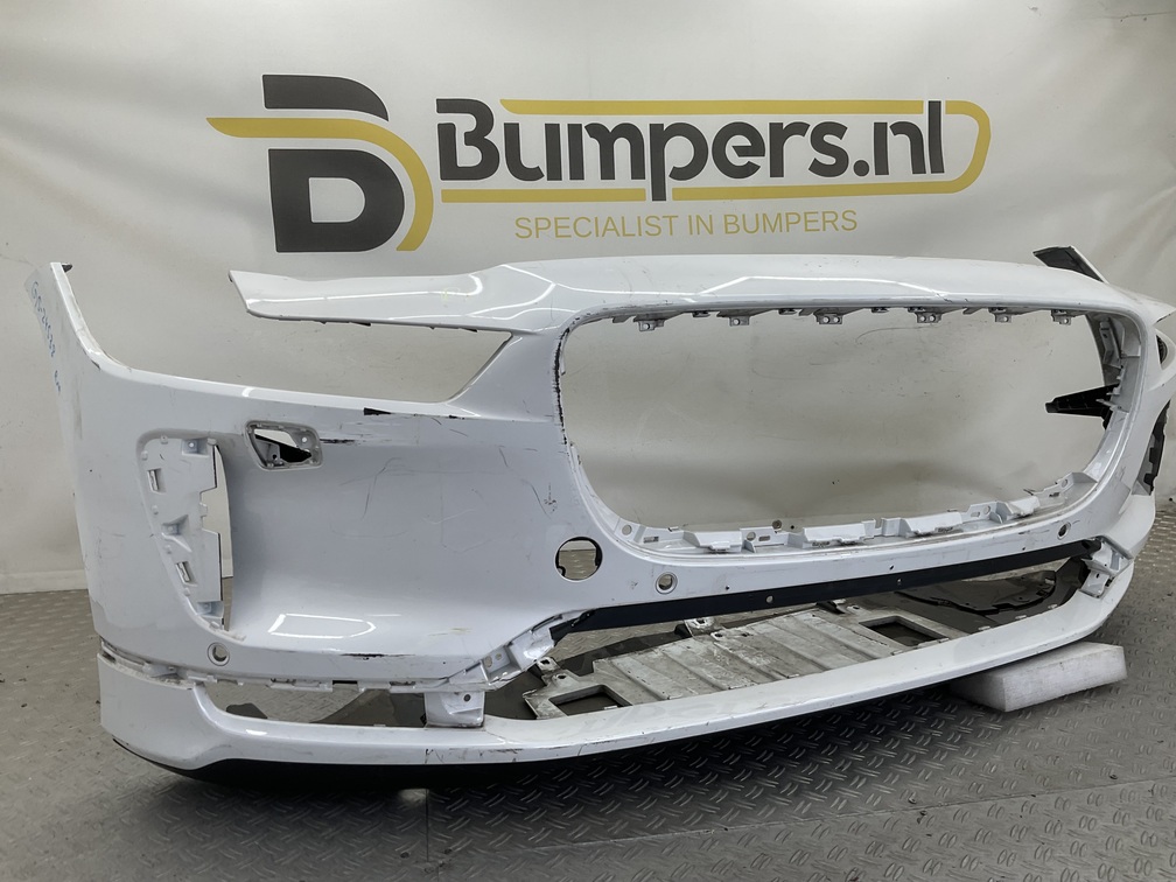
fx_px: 985
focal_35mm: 29
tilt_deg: -9.6
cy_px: 441
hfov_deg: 61.7
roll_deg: +1.9
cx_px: 588
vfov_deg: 48.2
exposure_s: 1/129
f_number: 1.8
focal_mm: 3
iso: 16
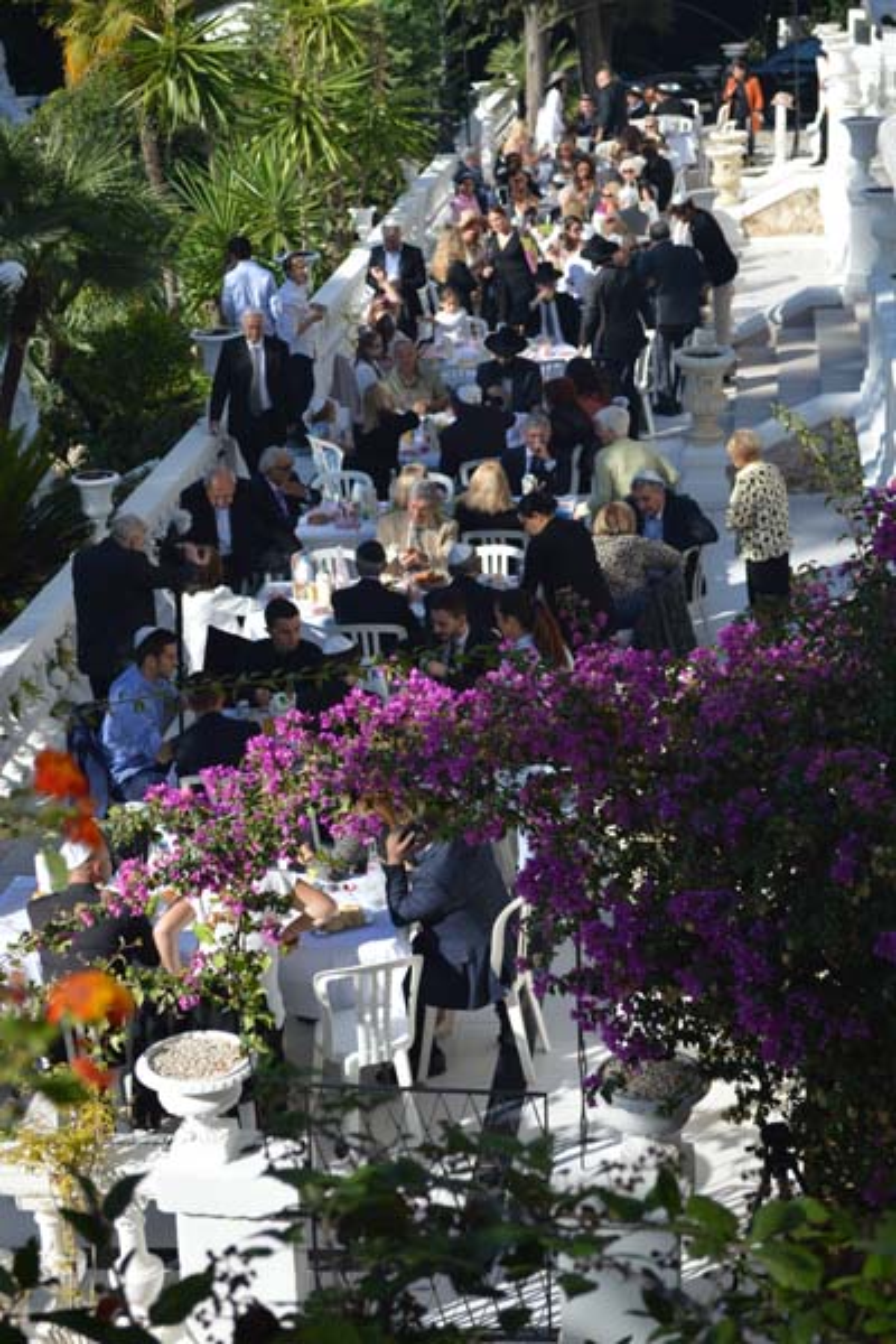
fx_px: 2352
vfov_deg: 31.9
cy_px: 672
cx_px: 448
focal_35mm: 63
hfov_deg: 21.6
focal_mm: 42
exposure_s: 1/125
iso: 100
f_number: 5.6
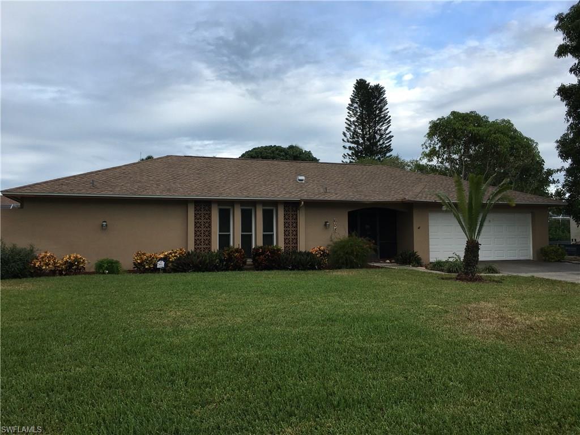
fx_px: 486
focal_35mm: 29
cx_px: 290
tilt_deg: +3.6
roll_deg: +0.8
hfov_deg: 61.7
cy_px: 218
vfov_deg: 48.2
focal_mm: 4.15
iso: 25
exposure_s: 1/545
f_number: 2.2
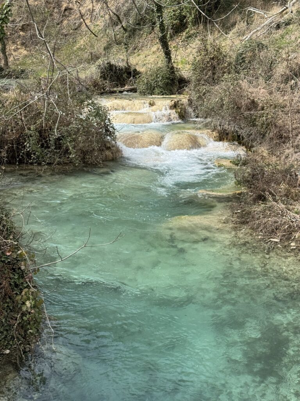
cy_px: 200
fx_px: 555
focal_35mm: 48
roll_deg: +0.2
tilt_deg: -14.3
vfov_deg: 39.7
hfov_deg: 30.3
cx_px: 150
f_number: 1.78
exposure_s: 1/1263
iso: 64
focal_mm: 6.76
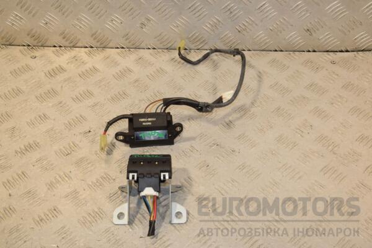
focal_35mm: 45
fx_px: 465
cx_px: 186
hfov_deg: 43.6
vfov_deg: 29.9
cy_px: 124
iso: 800
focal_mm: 30
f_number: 9
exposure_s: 1/200
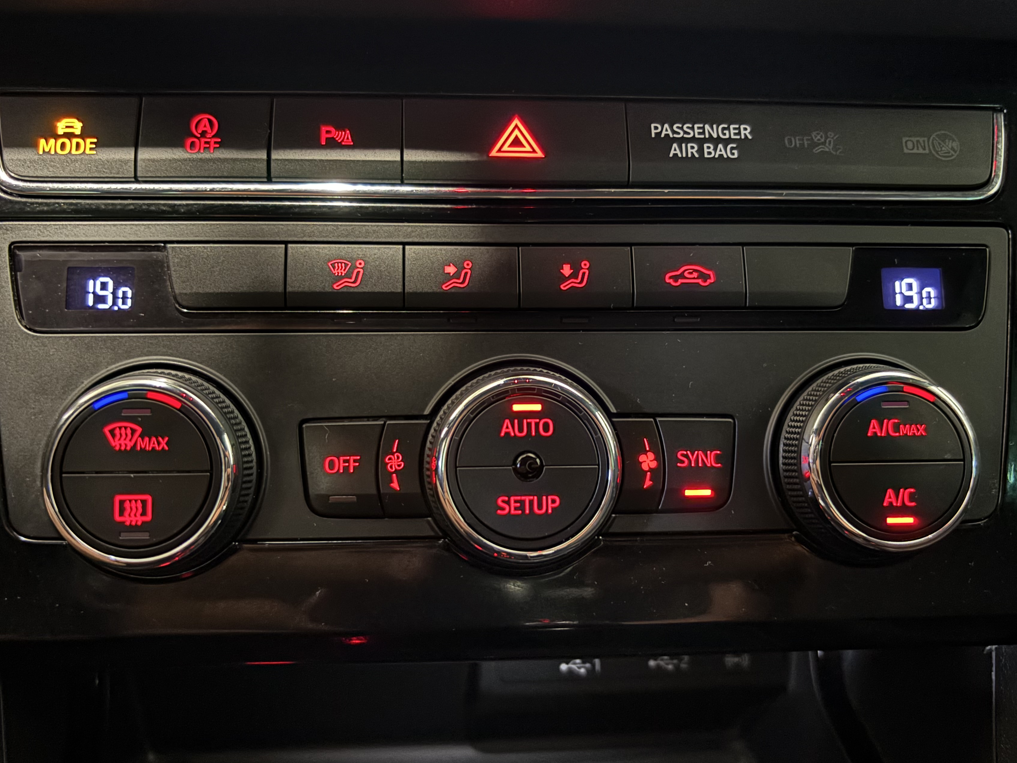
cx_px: 500
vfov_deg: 45.4
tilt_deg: -16.8
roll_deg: -0.5
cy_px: 346
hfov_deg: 58.4
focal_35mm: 31
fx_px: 911
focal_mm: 5.96
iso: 1250
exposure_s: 1/9
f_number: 1.6
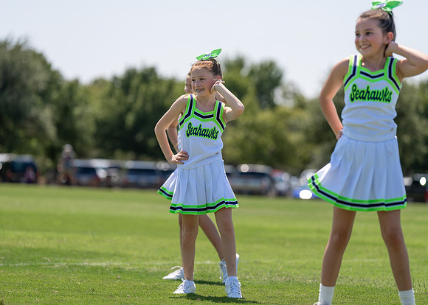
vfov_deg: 9.6
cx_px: 214
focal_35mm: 149
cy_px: 152
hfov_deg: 13.5
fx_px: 1812
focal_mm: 141
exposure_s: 1/1600
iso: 100
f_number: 2.8
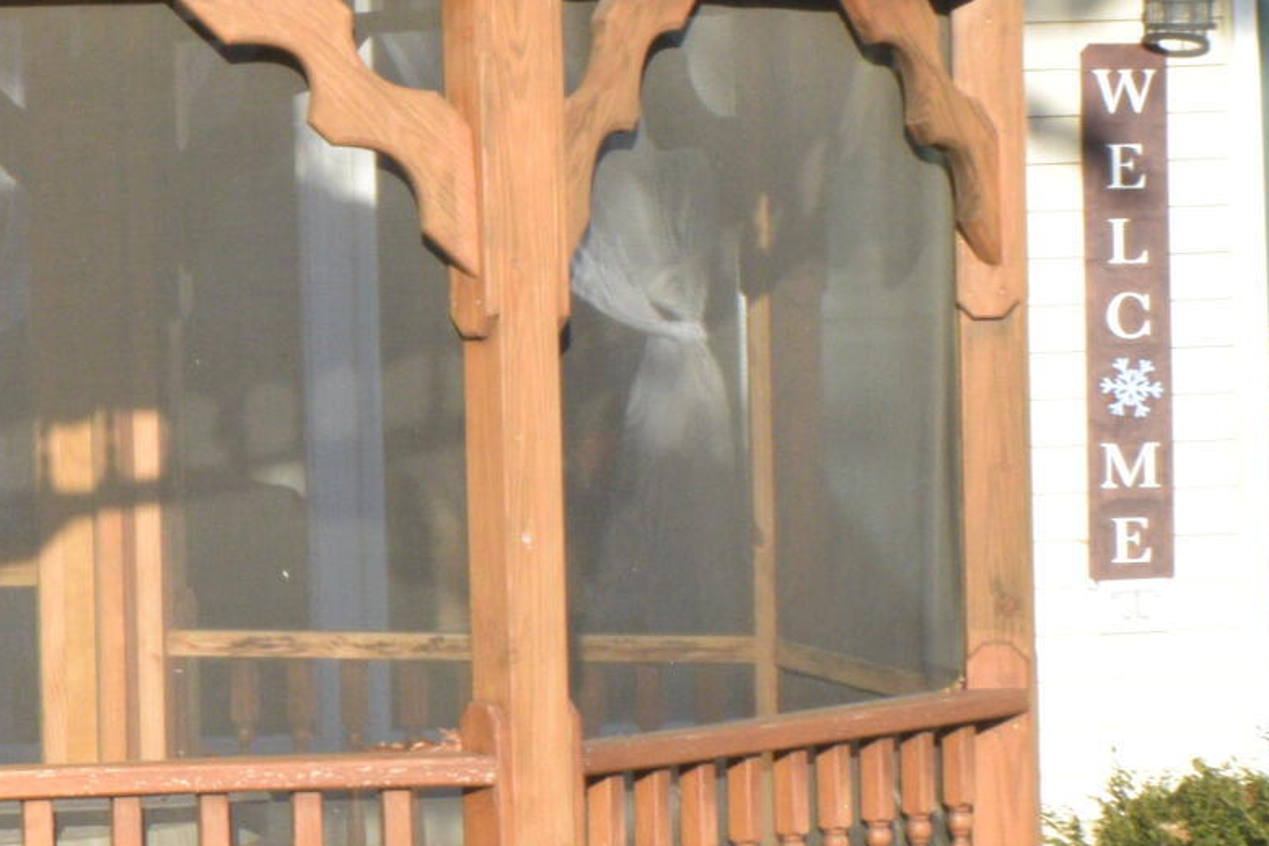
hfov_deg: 7.9
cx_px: -160
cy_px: 88
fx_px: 9160
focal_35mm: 260
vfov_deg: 5.3
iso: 800
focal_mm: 45
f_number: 22
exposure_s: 1/160
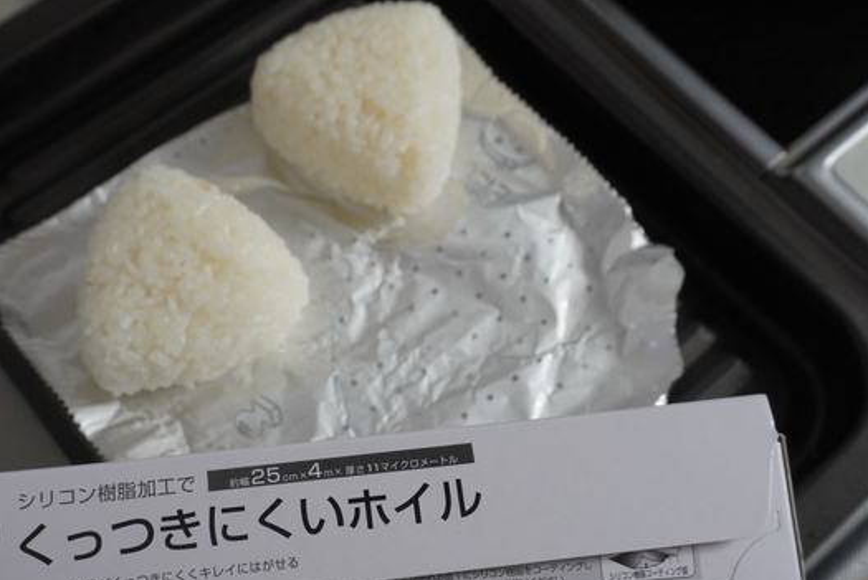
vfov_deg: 30.1
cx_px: 375
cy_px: 317
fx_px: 1077
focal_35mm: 45
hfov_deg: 43.8
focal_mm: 23
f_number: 6.3
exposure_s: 1/40
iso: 500
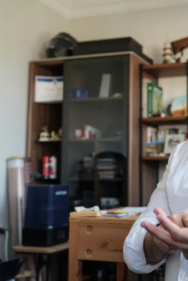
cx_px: 196
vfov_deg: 40.3
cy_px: 140
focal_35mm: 49
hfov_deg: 25.9
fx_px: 384
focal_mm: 32
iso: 320
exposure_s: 1/160
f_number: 2.8
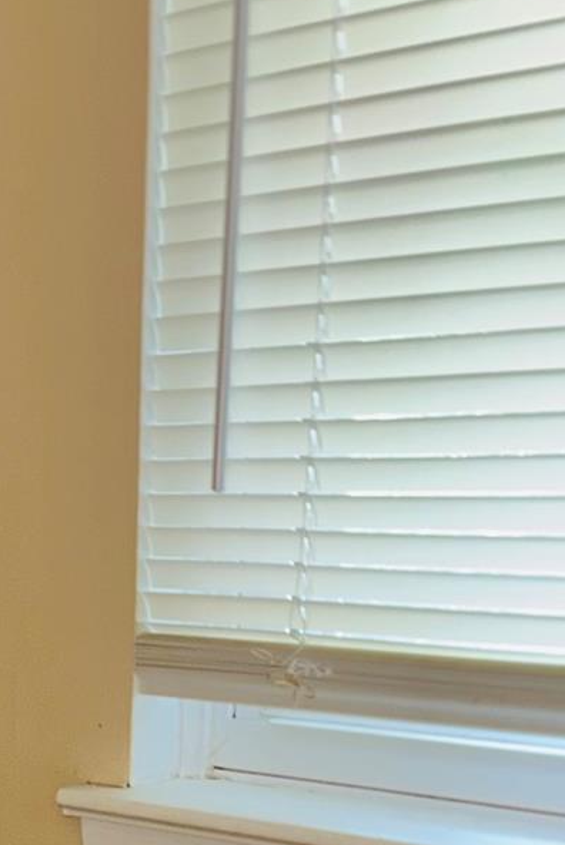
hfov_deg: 18.2
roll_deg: +0.5
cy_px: 982
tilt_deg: -18.6
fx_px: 1646
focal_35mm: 70
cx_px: -163
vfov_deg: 26.1
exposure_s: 1/5
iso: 125
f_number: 1.6
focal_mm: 5.96
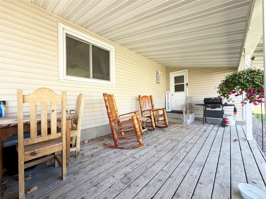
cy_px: 100
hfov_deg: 102.1
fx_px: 108
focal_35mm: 14
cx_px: 133
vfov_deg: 85.7
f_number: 2.2
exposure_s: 1/121
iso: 80
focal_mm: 2.22
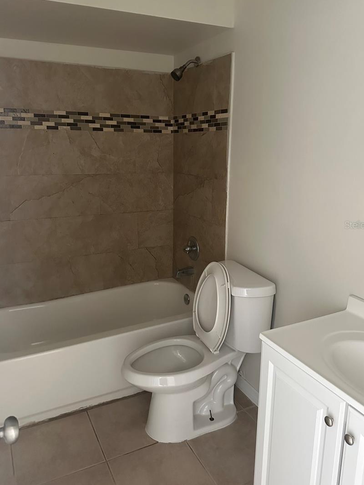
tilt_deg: -13.9
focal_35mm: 27
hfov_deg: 51.3
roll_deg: +1.0
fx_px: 379
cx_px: 183
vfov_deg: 65.2
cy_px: 225
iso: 1000
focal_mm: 6.86
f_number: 1.78
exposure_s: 1/60
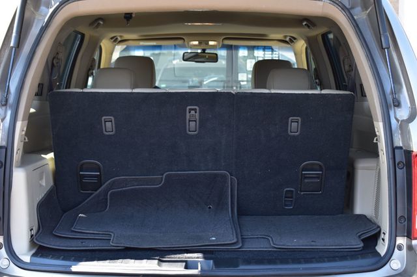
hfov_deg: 33.4
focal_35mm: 60
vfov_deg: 22.6
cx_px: 208
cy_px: 138
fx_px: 695
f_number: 8
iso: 400
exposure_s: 1/80
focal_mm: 40
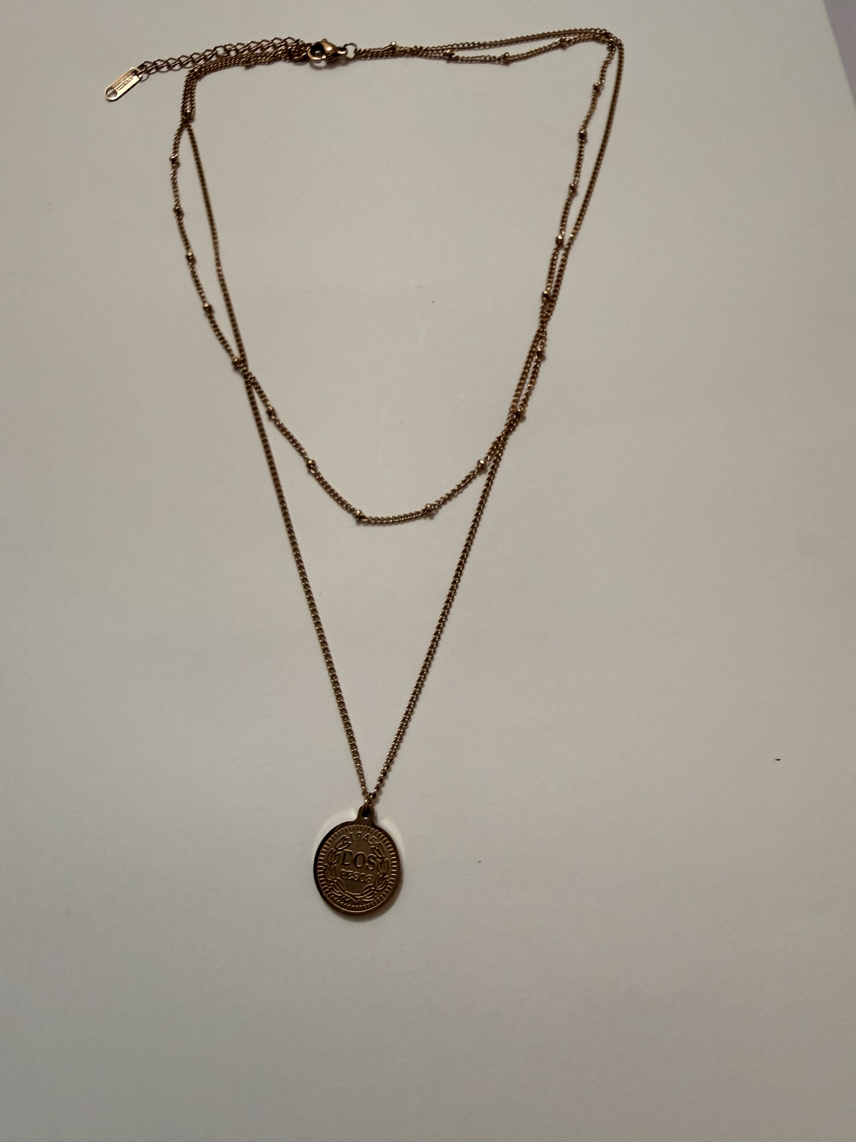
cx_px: 428
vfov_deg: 71.6
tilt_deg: -68.5
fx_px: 791
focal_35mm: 24
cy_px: 571
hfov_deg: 56.8
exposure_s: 1/100
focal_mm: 2.22
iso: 320
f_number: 2.2
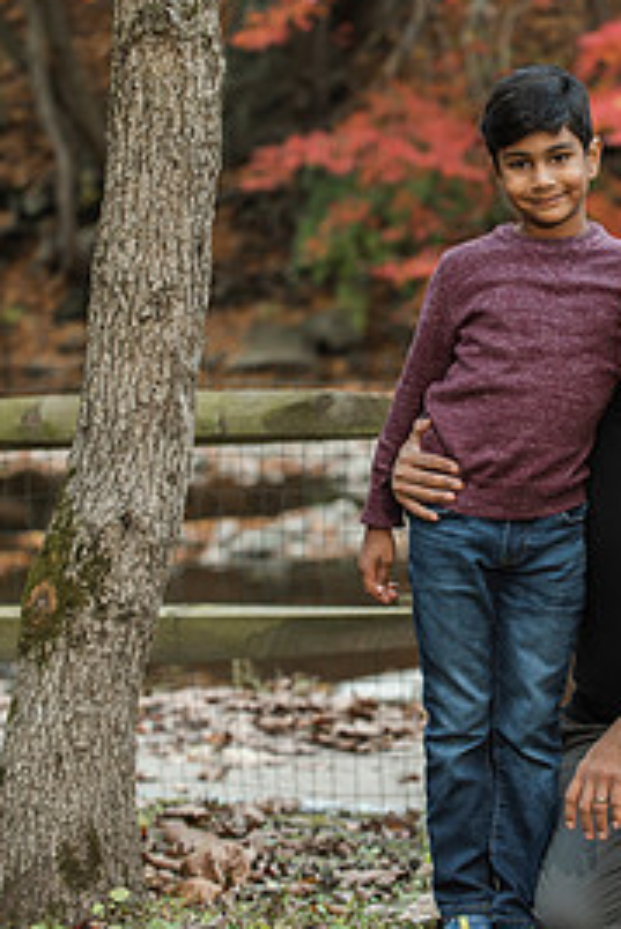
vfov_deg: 12.0
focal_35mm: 171
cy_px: 284
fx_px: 4419
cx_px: 513
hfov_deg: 8.0
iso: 800
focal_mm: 102
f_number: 4.5
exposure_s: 1/125
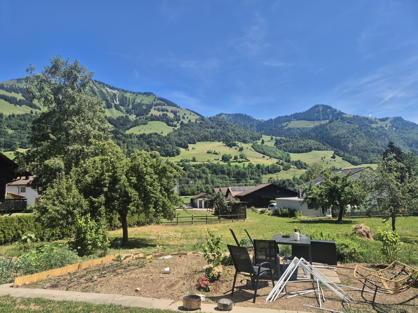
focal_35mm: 23
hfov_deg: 73.9
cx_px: 209
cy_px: 156
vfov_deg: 58.9
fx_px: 278
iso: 25
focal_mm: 5.4
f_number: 1.8
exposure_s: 1/1484
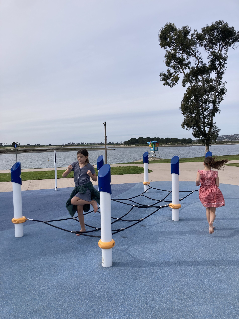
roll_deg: +0.1
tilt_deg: -2.6
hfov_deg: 49.7
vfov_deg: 63.4
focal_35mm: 28
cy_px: 160
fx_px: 258
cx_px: 120
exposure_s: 1/2857
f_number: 1.8
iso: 25
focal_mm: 3.99
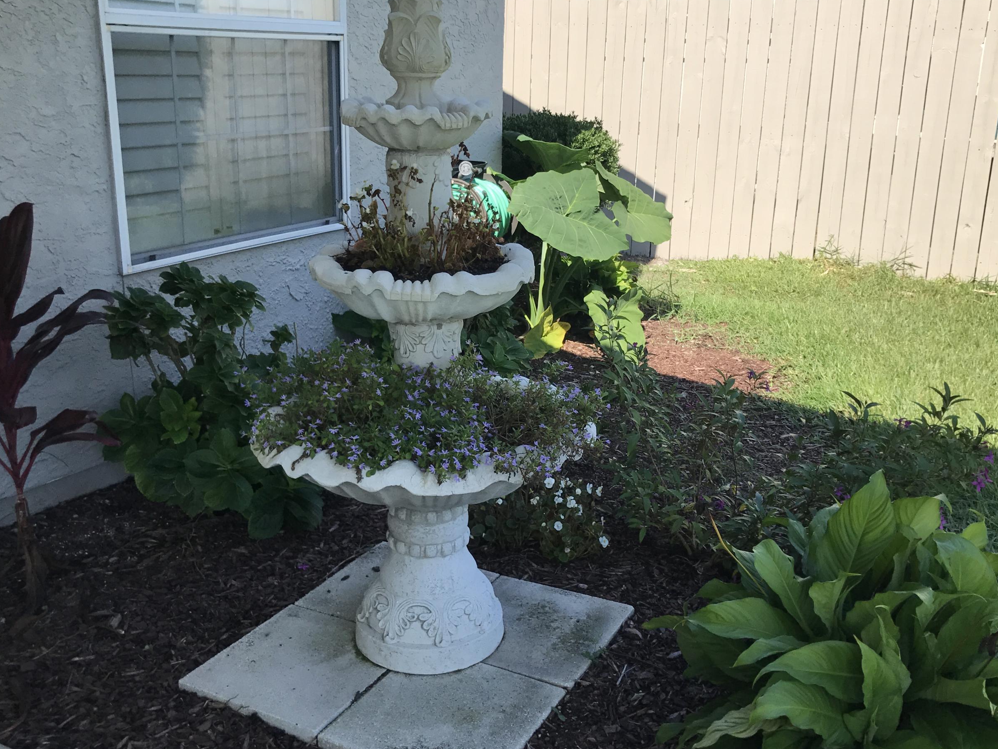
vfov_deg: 40.7
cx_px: 508
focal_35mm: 35
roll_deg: -1.4
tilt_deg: -18.5
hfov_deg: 52.6
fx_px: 1009
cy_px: 402
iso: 20
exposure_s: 1/1126
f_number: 1.8
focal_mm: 3.99
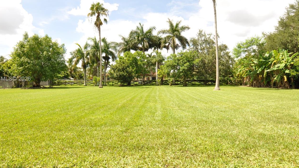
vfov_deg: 55.8
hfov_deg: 86.6
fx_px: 159
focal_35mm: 20
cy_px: 79
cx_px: 147
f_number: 8
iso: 400
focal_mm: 10
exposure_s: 1/320
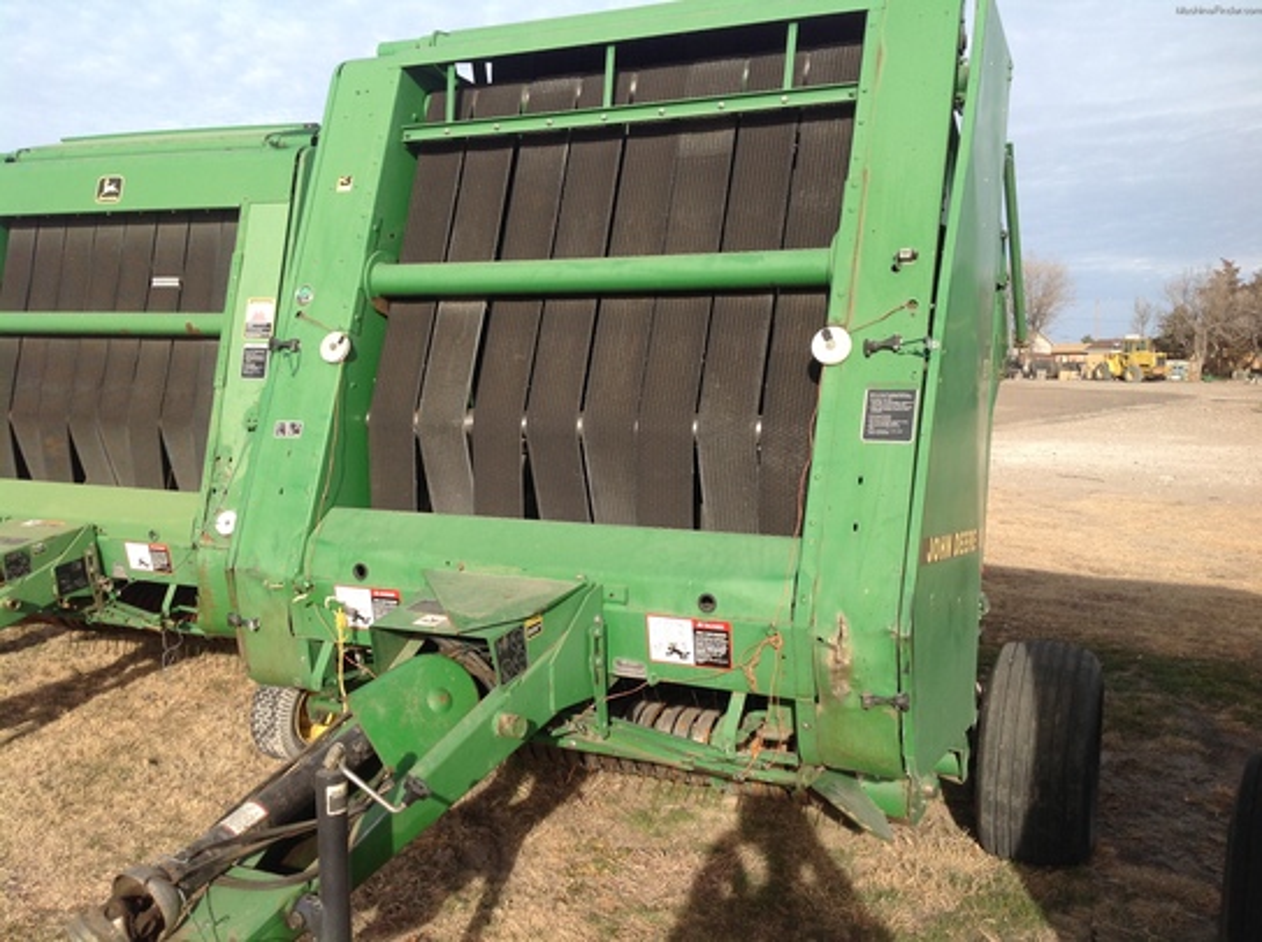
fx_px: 1274
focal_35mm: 35
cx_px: 631
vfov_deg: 40.6
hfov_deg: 52.7
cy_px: 471
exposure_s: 1/1259
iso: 50
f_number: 2.4
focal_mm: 4.28
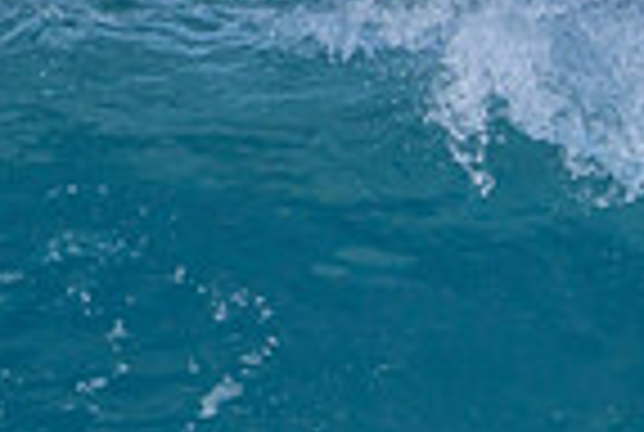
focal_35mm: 4049
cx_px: 581
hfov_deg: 0.5
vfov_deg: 0.3
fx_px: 72583
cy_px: 623
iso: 1250
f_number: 11
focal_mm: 1000
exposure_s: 1/2000
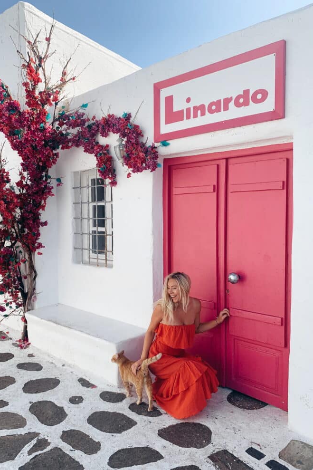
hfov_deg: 46.3
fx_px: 365
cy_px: 235
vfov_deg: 65.5
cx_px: 142
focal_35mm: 28
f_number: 1.8
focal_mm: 4.25
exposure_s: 1/2257
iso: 25
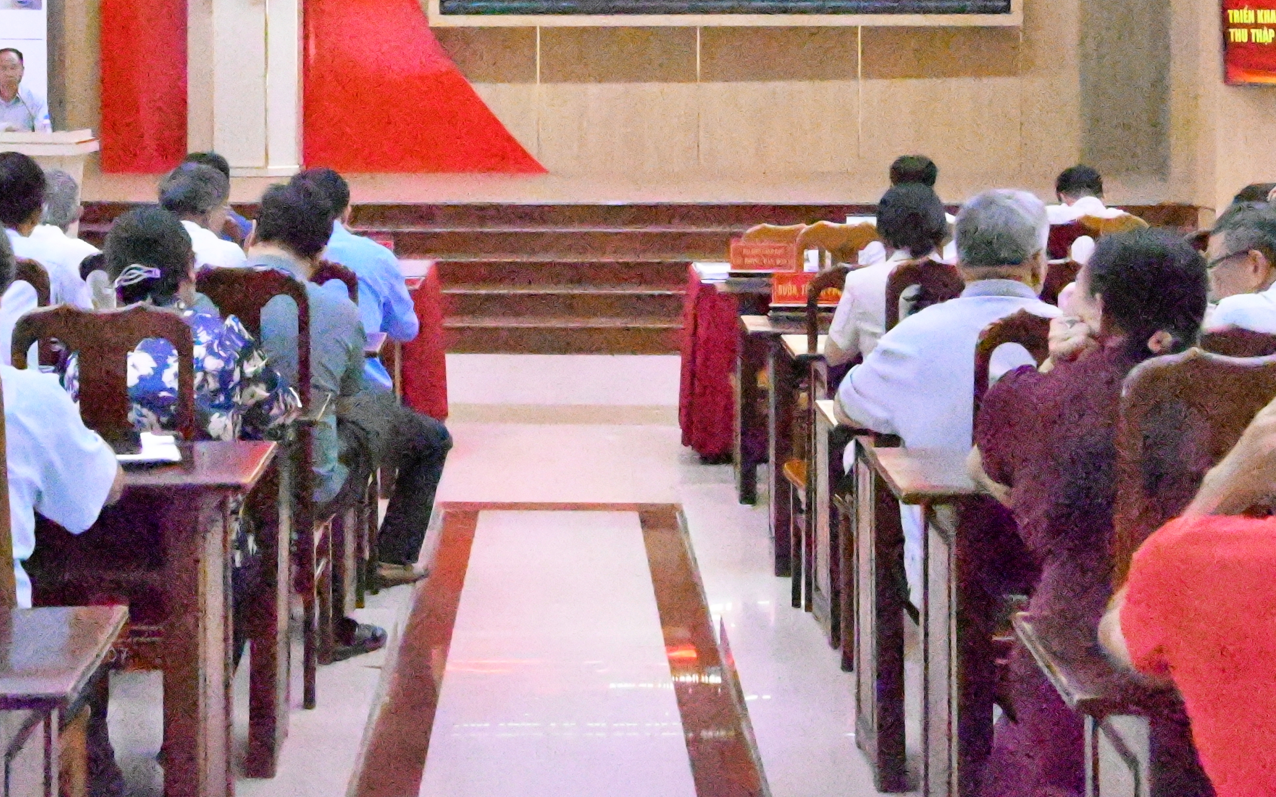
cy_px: 89
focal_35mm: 70
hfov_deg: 29.3
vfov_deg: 18.3
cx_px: 481
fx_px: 2434
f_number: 5.6
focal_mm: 26
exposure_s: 1/4000
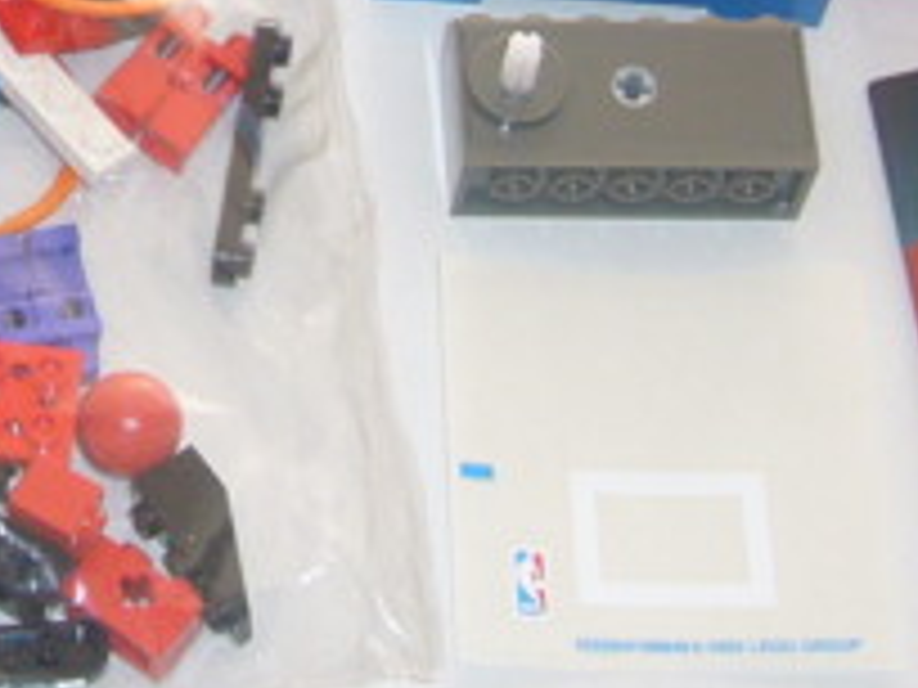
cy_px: -319
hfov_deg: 14.0
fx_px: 3633
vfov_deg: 10.5
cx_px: -158
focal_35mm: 137
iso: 100
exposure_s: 1/30
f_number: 2.8
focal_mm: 5.8
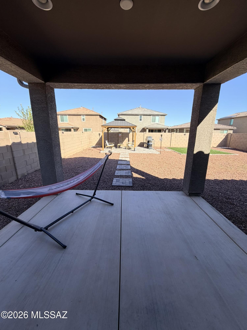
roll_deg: -1.2
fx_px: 133
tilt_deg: -13.6
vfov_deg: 102.1
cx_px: 124
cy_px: 165
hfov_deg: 85.7
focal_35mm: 14
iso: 40
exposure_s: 1/770
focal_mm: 2.22
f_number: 2.2
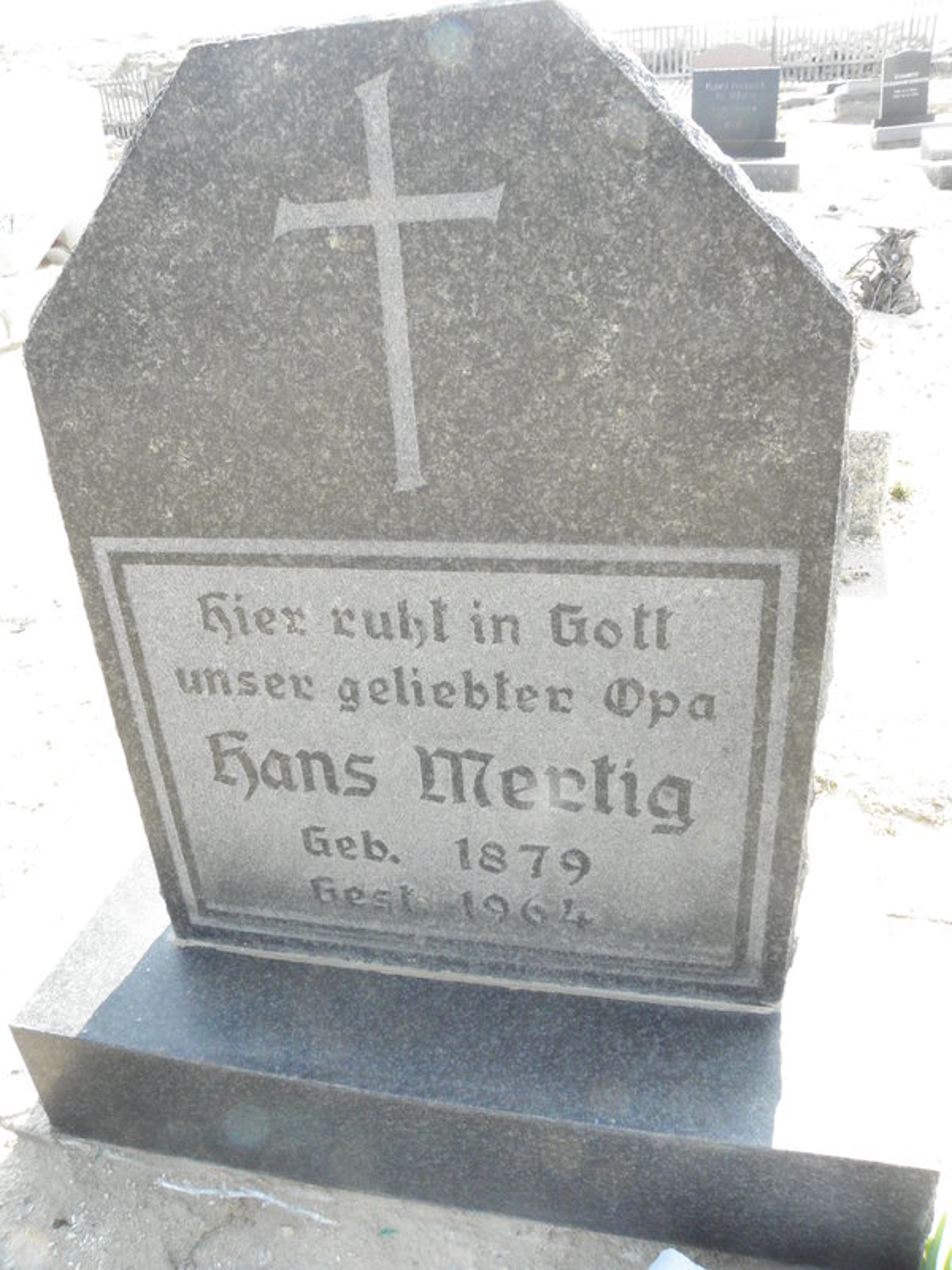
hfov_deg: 53.1
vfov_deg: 67.3
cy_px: 635
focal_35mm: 26
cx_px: 476
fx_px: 953
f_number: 5.6
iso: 200
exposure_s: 1/100
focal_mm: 4.6
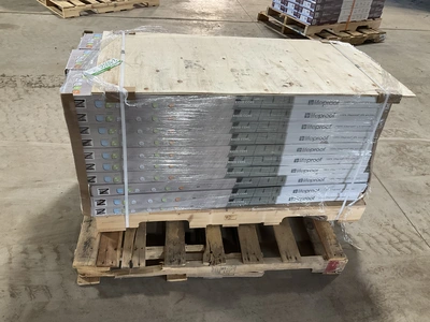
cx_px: 215
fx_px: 360
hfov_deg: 61.7
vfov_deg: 48.2
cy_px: 161
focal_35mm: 29
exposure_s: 1/60
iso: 80
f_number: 1.8
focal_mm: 3
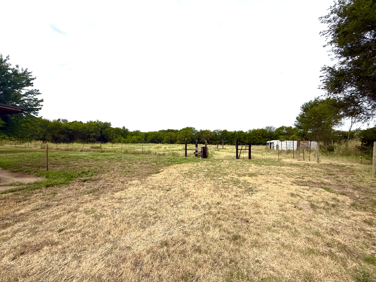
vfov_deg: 85.7
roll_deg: -2.3
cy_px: 141
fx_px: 152
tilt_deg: +0.5
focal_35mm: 14
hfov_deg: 102.1
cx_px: 188
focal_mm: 2.22
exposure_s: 1/2320
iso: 50
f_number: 2.2
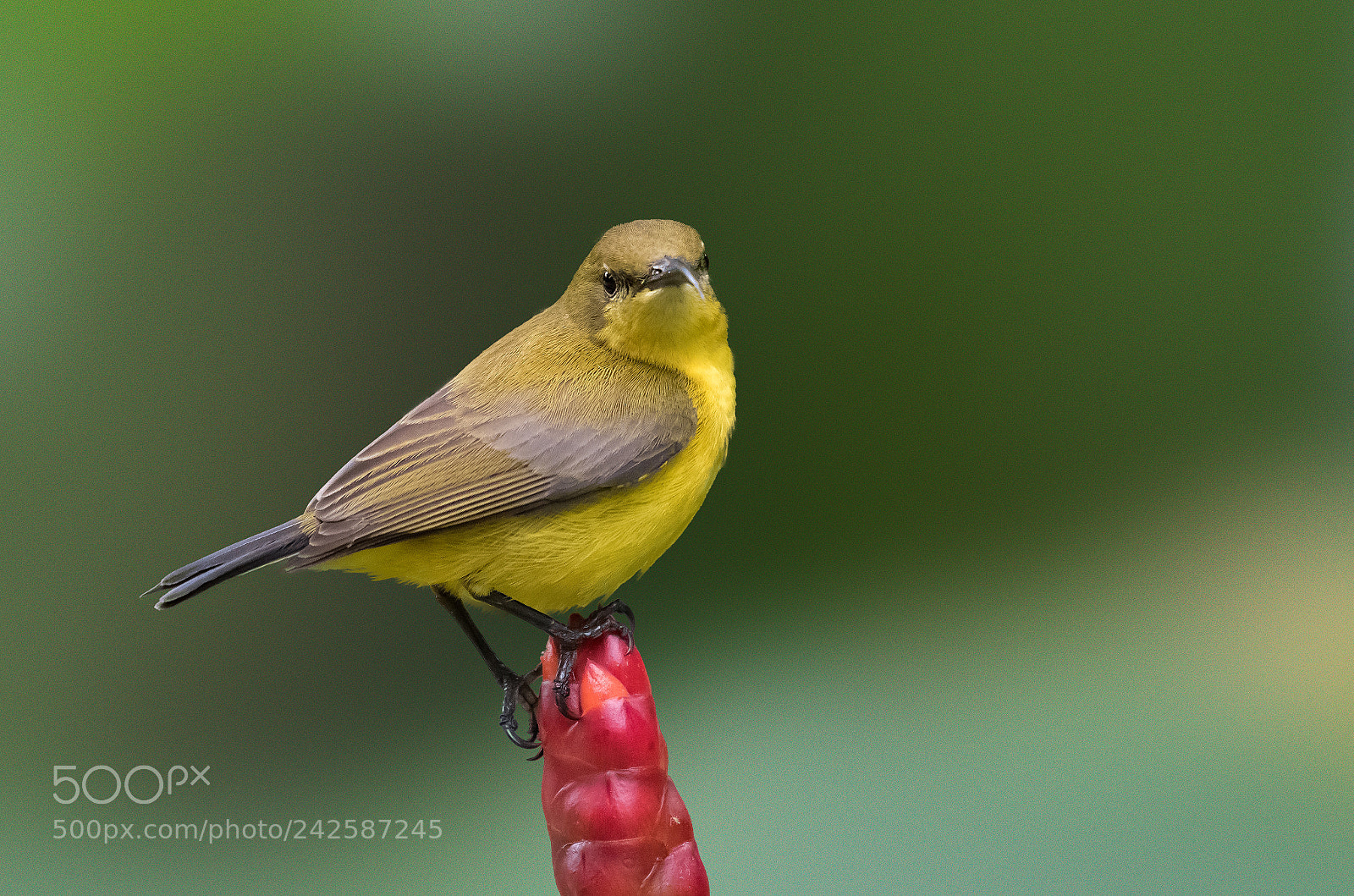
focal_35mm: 750
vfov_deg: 1.8
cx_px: 677
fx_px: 28144
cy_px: 448
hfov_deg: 2.8
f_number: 5.6
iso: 5000
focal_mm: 500
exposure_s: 1/1000
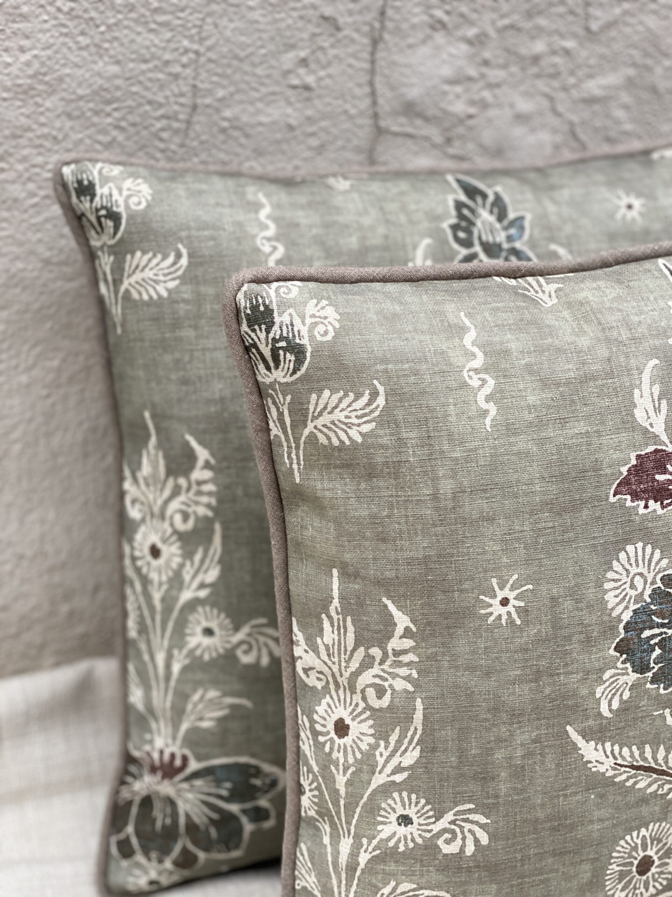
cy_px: 448
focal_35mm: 52
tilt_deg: -29.3
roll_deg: -4.4
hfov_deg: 28.0
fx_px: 1346
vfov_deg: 36.8
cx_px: 336
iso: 125
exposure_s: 1/122
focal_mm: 6
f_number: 2
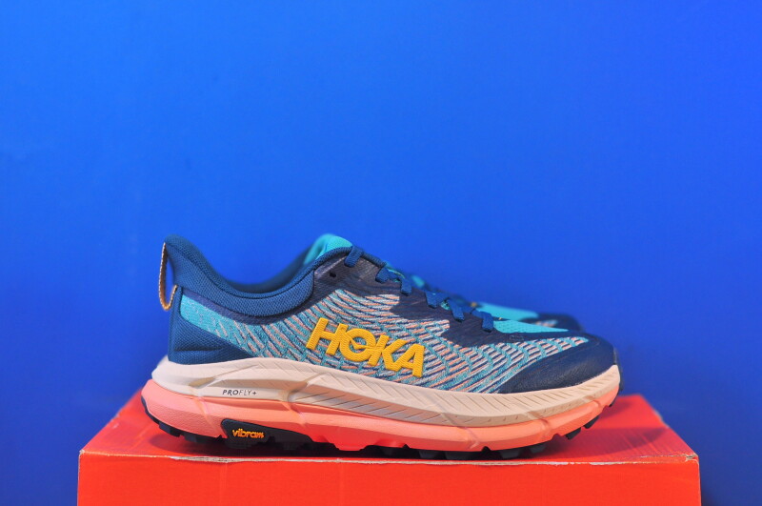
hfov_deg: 27.0
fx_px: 1585
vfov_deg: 18.1
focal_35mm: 75
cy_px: 253
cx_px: 381
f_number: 2.5
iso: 250
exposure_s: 1/320
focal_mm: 50
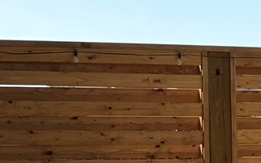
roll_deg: +0.2
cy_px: 193
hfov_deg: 11.9
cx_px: 512
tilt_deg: -5.5
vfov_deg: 8.2
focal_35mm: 158
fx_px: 1123
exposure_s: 1/3584
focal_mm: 6.76
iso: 80
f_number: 1.78
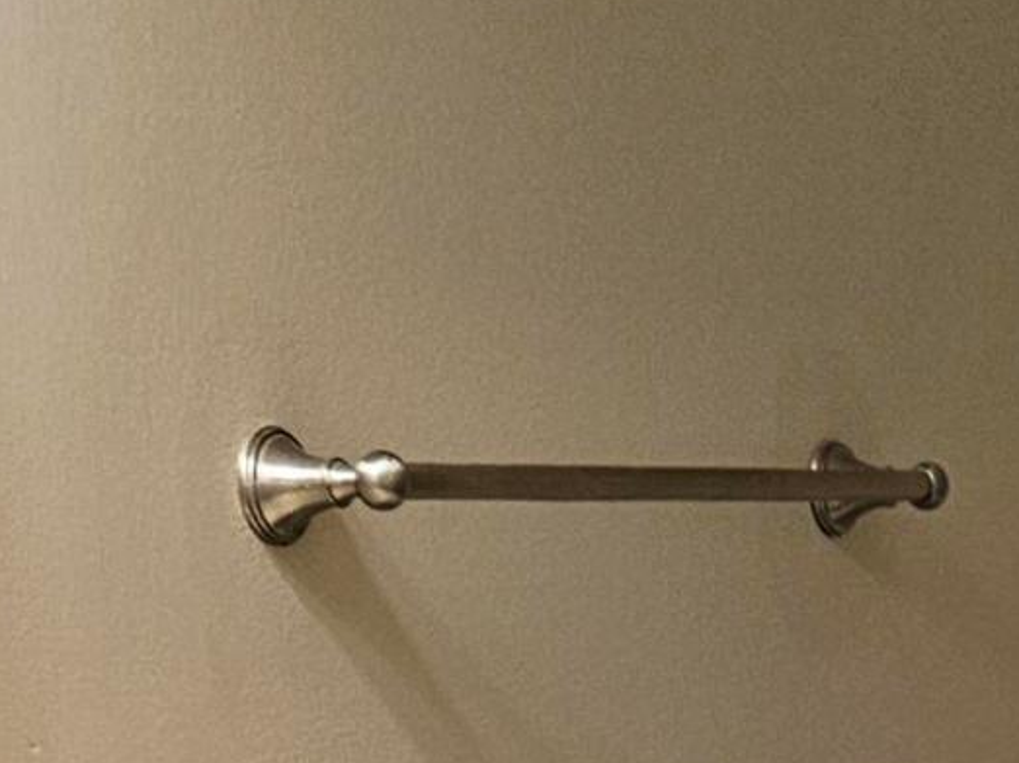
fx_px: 3737
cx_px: 855
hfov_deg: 15.4
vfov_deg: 10.2
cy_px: 1799
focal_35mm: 127
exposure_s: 1/120
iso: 125
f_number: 1.8
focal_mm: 5.4
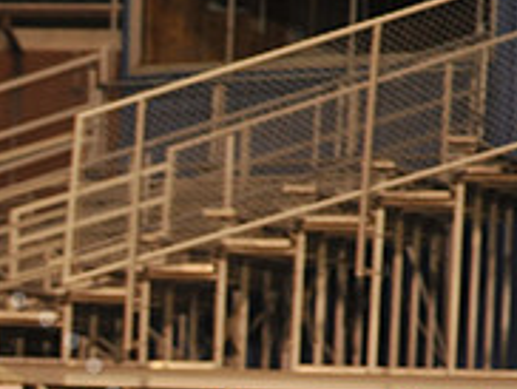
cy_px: 525
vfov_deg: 2.4
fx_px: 9152
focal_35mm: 612
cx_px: -114
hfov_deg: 3.2
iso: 2000
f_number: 2.8
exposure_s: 1/200
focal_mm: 200
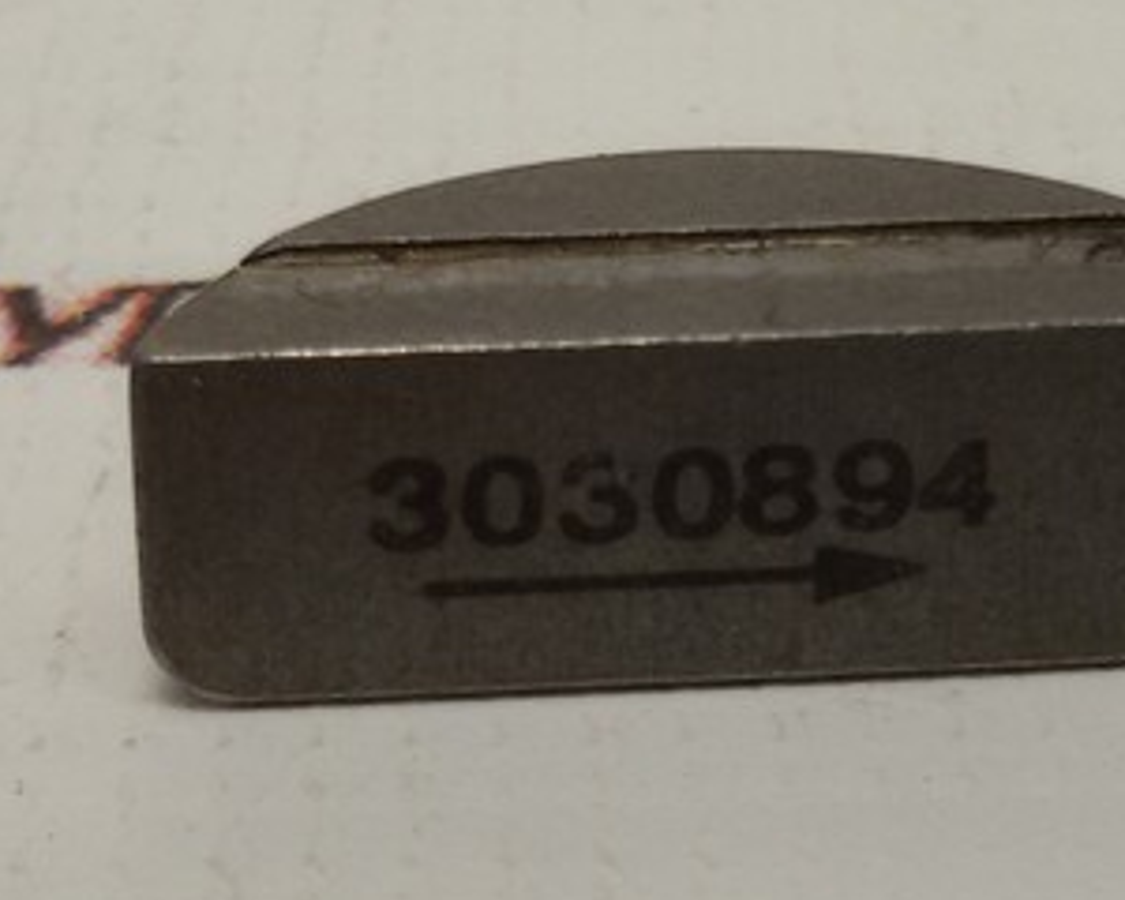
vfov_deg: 15.2
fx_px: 3363
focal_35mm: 101
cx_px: 668
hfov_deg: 19.0
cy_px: 439
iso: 50
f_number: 2.4
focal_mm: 2.93
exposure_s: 1/100
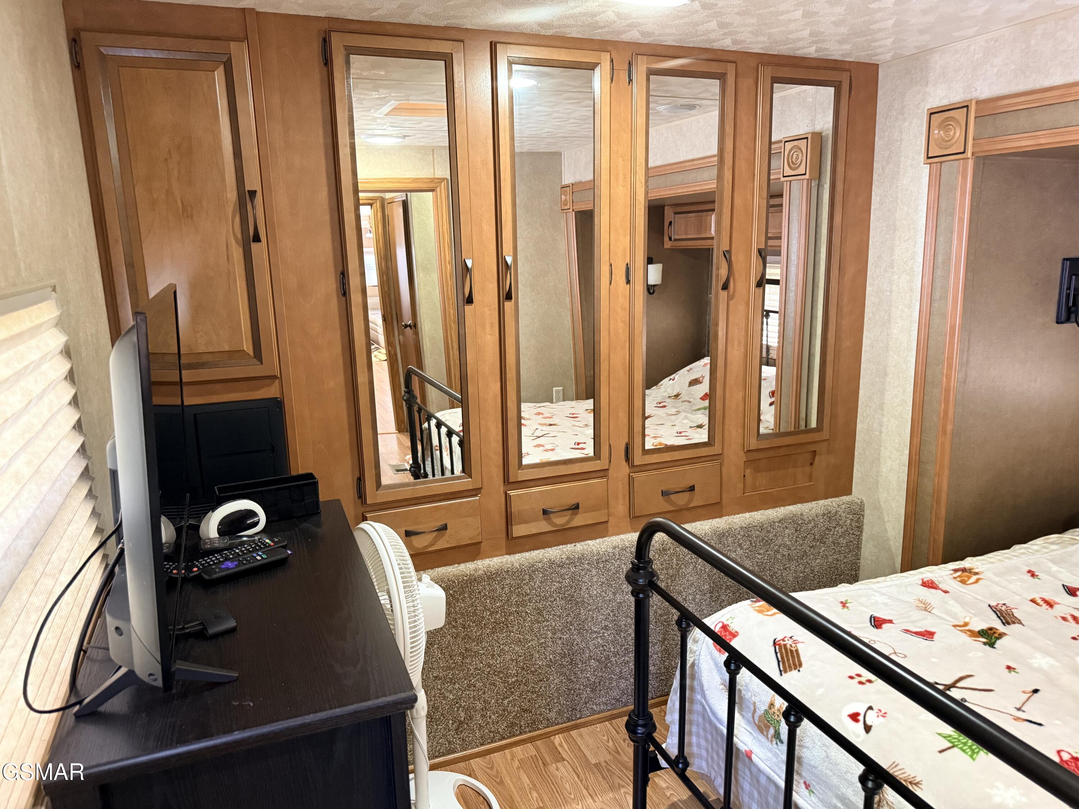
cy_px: 404
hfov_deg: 71.6
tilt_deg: -12.5
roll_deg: +2.5
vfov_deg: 56.8
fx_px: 748
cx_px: 540
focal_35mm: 24
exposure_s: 1/60
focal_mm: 6.76
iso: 640
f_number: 1.78
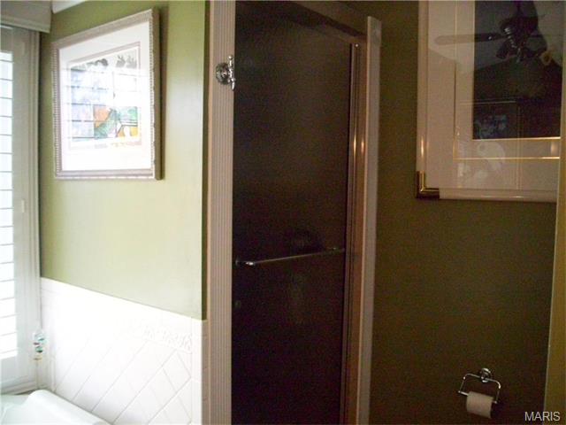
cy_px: 212
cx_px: 283
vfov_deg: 44.2
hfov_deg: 56.8
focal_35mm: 32
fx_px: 523
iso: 640
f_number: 2.9
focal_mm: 5.7
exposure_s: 1/60
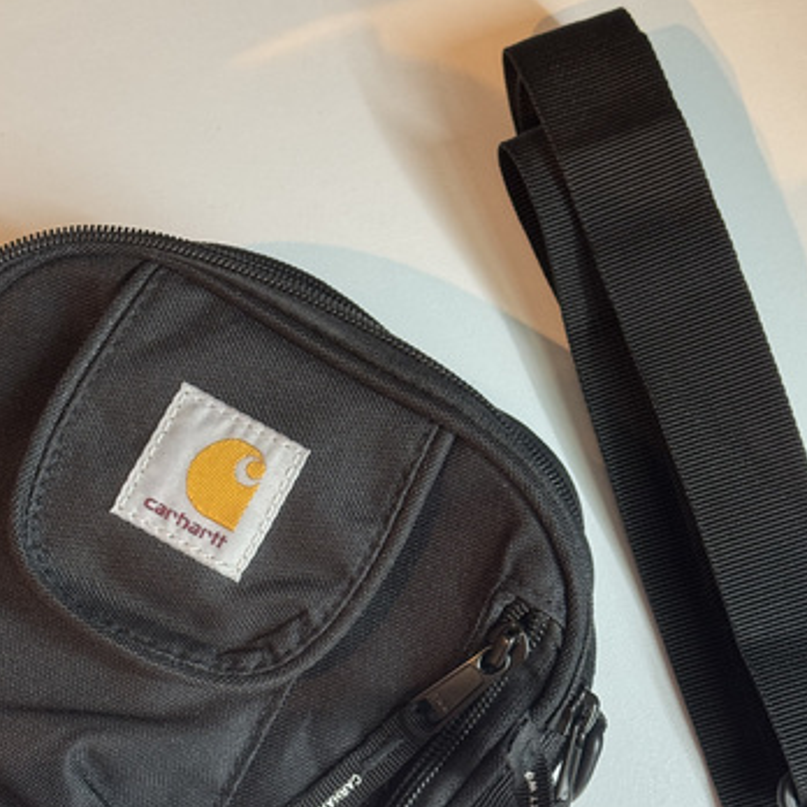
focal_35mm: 61
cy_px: 543
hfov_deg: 28.2
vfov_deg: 28.0
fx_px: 1609
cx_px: 379
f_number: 1.78
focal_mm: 6.76
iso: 250
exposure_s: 1/33
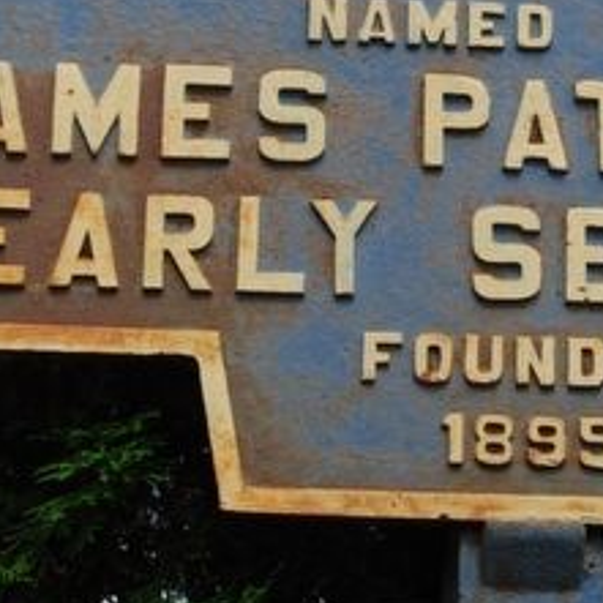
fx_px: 3184
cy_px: -49
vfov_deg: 10.7
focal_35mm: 162
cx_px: 453
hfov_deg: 10.8
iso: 100
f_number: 7.1
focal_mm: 35
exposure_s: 1/200
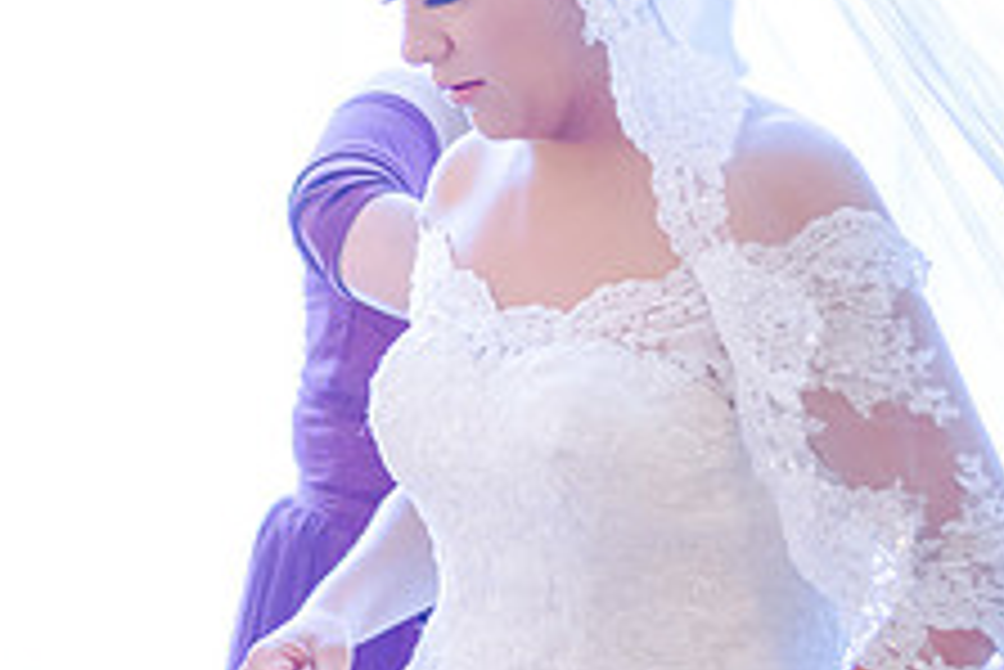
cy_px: 438
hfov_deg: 15.6
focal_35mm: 130
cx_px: 122
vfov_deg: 10.6
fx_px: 3628
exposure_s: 1/400
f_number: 1.8
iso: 1600
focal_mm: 50
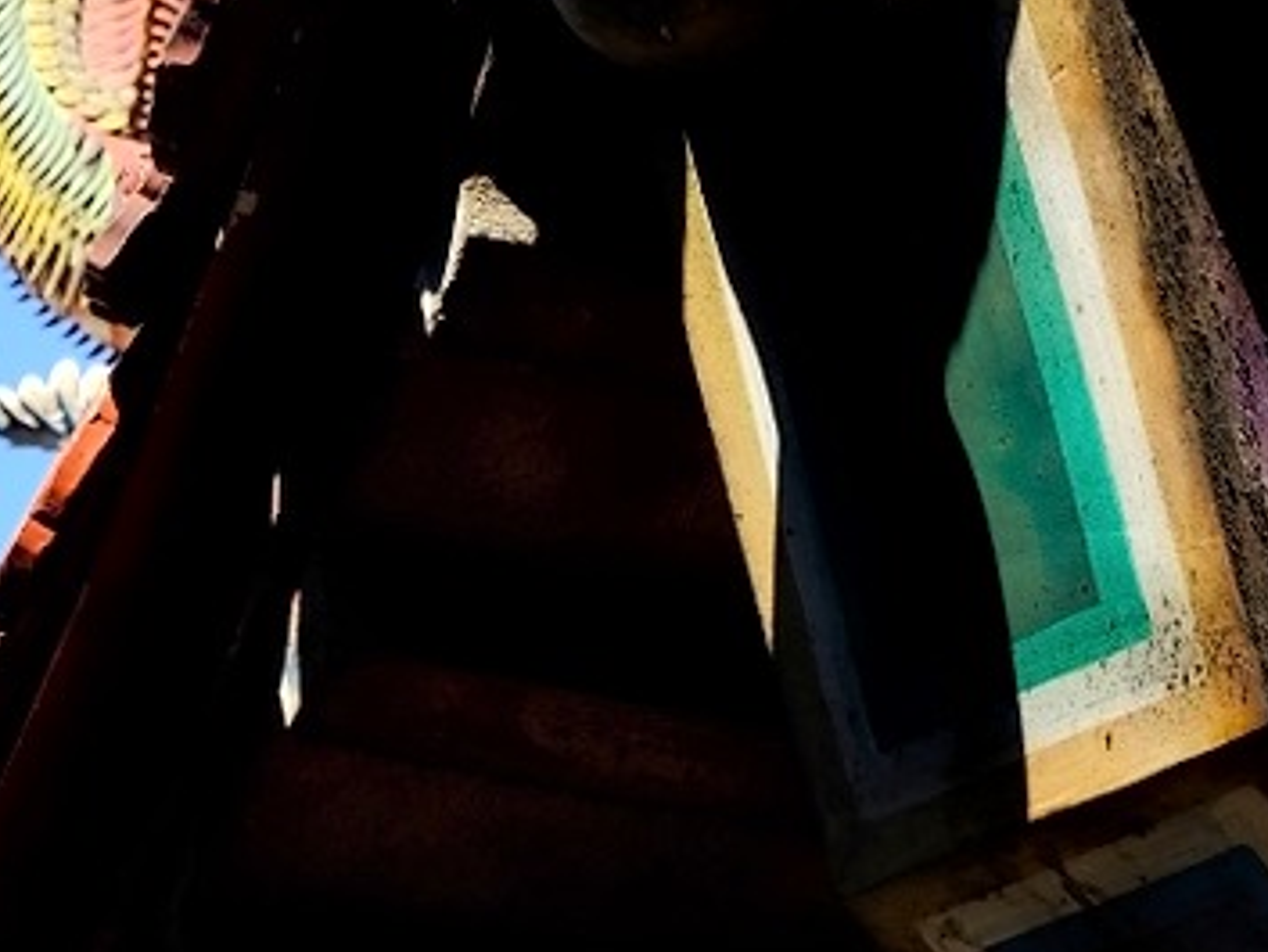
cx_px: 1699
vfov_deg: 5.5
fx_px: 9747
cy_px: -1049
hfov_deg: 7.4
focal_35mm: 266
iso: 100
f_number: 5.2
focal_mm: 59.7
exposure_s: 1/170
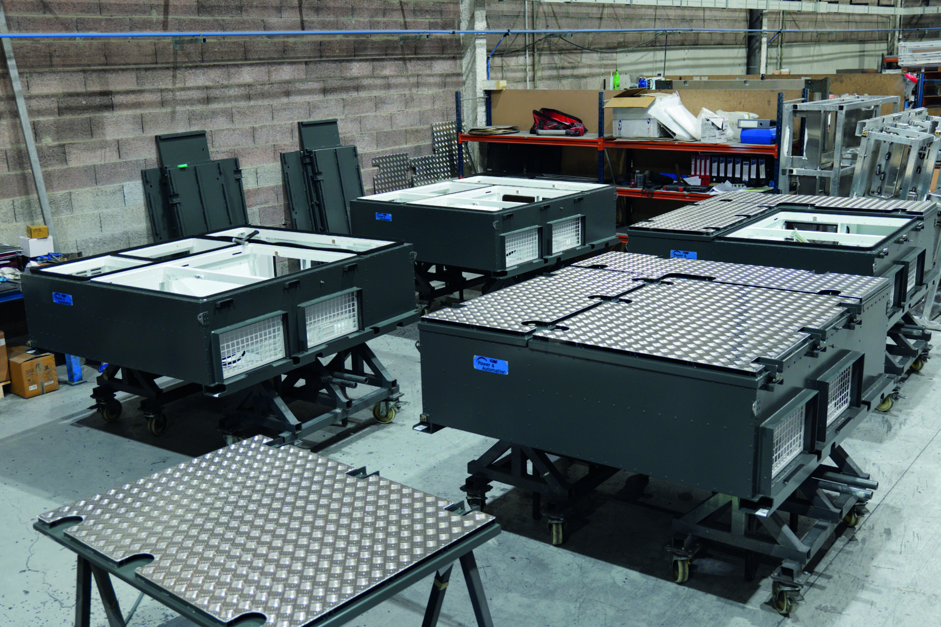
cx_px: 470
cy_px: 314
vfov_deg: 35.9
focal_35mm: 37
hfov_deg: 51.9
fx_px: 967
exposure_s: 1/15
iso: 400
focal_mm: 37
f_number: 4.6
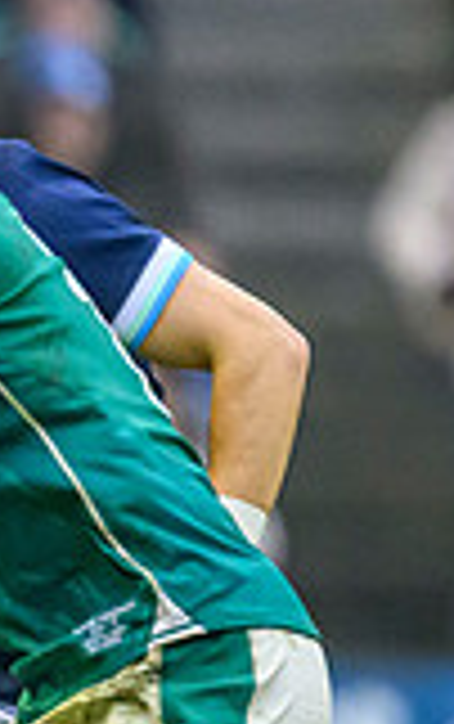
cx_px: -1045
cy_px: 822
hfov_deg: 0.4
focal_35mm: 3188
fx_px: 62944
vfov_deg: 0.7
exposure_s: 1/1600
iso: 5000
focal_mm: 560
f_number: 4
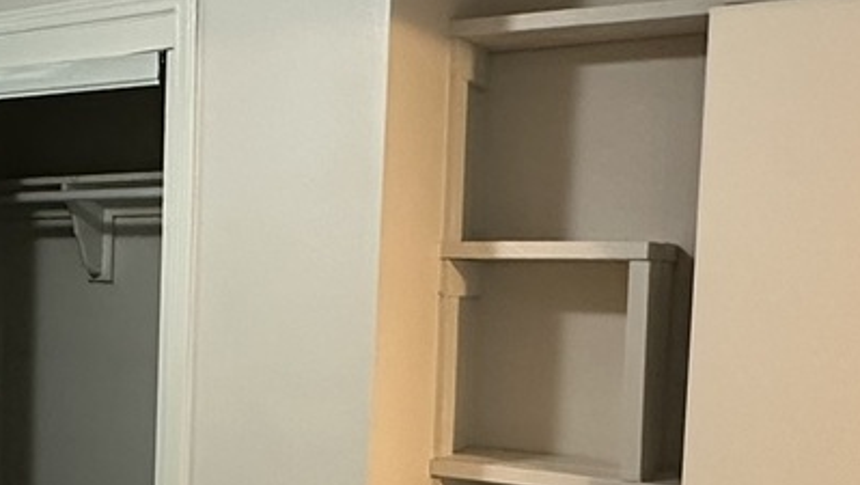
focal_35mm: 55
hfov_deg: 32.9
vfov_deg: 21.7
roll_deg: -1.2
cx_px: -97
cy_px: 354
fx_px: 1255
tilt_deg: -3.6
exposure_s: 1/60
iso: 640
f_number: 2.2
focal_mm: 2.22
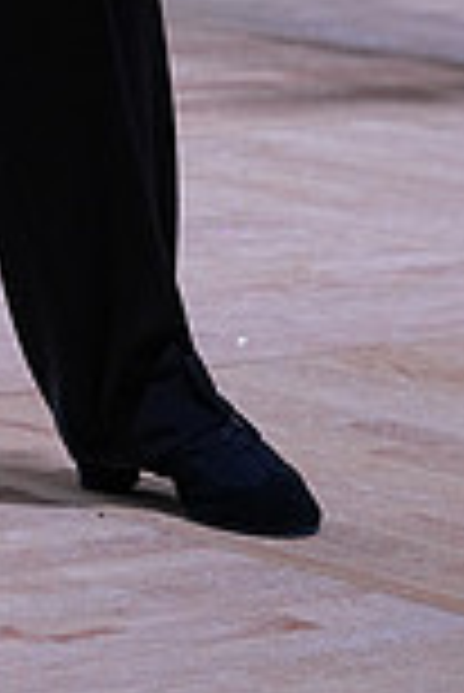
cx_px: -358
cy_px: -513
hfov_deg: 5.1
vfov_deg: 7.6
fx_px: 5092
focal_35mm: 264
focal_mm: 70
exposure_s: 1/400
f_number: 4
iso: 1000
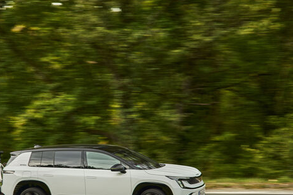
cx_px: 93
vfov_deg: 10.4
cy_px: 136
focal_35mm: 132
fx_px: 1074
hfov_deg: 15.5
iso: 100
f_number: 5.6
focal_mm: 64
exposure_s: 1/60
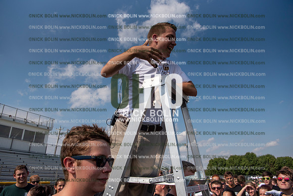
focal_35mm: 24
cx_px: 146
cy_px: 98
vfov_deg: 53.2
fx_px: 195
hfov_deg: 73.7
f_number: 5.6
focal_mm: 24
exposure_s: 1/4000
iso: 200
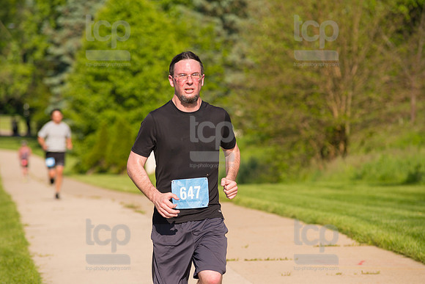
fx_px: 2362
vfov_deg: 6.9
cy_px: 142
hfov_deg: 10.3
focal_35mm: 200
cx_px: 212
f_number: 5.6
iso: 400
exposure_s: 1/2000
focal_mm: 200
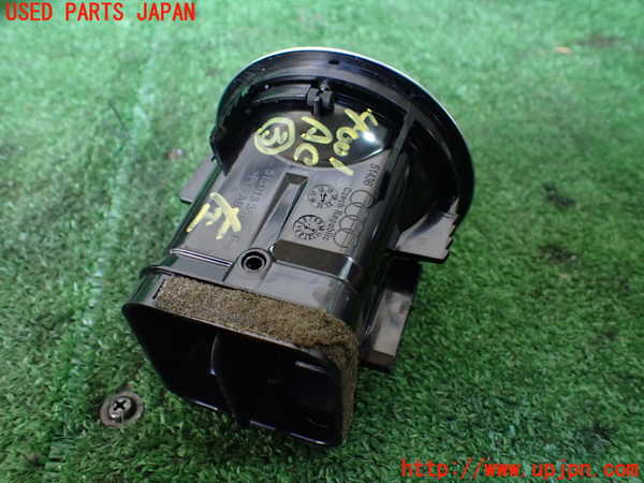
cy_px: 242
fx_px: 558
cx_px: 322
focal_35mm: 30
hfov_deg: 60.0
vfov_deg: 46.8
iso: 800
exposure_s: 1/100
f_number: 2.3
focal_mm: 5.4
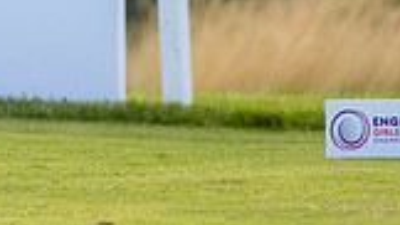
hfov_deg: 1.9
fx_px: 11949
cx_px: -27
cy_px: -241
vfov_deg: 1.1
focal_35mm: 1127
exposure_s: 1/640
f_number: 4
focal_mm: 300
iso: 200
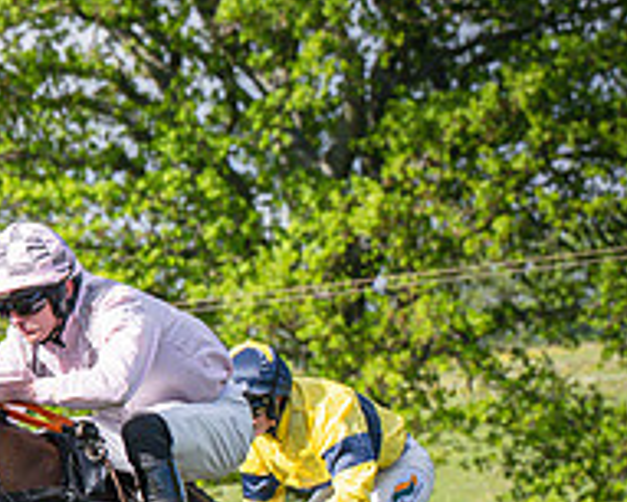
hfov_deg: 5.5
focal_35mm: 348
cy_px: 568
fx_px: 6461
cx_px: -218
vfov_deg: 4.4
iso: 400
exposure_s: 1/3200
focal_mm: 70
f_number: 4
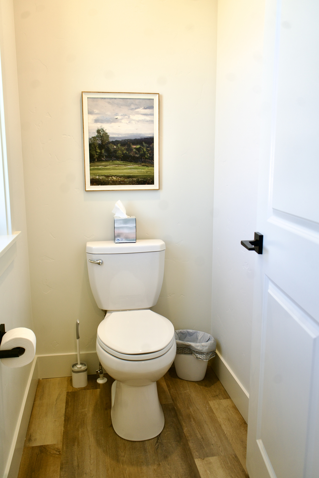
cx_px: 160
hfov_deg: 45.0
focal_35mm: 29
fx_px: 385
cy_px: 239
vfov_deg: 63.6
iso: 500
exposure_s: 1/160
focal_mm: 29
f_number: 4
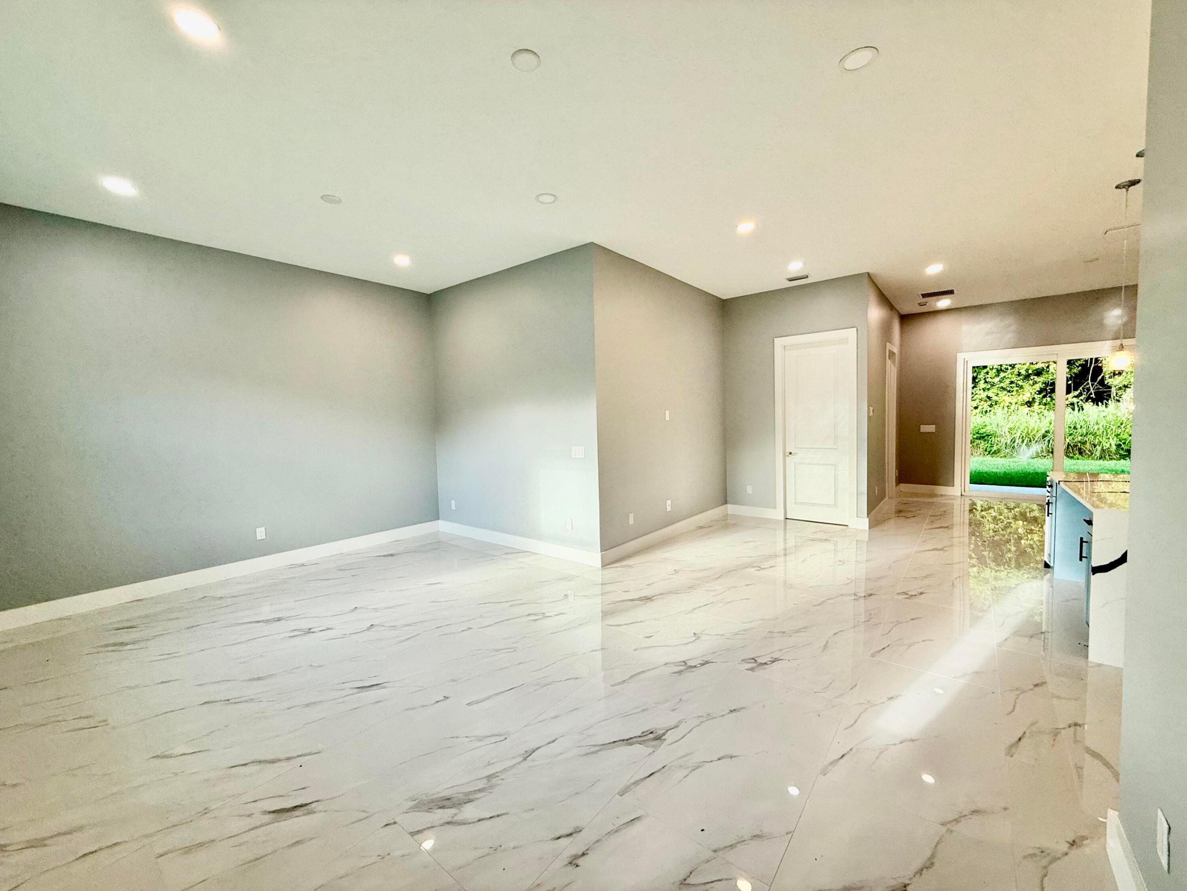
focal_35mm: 14
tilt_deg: -2.6
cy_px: 446
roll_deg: +1.4
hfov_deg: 102.1
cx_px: 594
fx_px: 480
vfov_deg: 85.7
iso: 50
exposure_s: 1/120
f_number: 2.2
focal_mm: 2.22
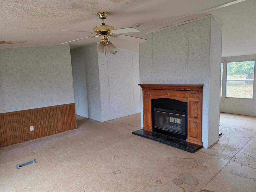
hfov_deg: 73.9
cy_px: 96
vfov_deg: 58.9
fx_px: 170
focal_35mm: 23
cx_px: 128
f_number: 1.7
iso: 400
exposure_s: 1/120
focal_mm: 6.3
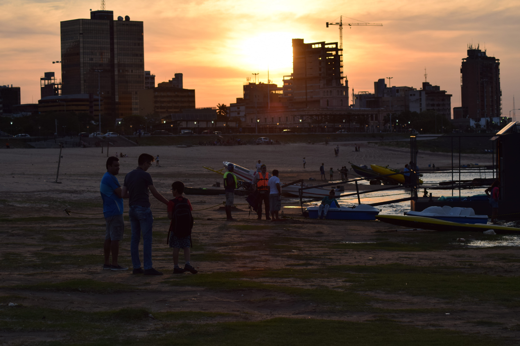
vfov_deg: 13.0
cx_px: 260
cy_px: 173
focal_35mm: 105
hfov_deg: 19.5
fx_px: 1517
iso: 200
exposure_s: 1/800
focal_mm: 70
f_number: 7.1
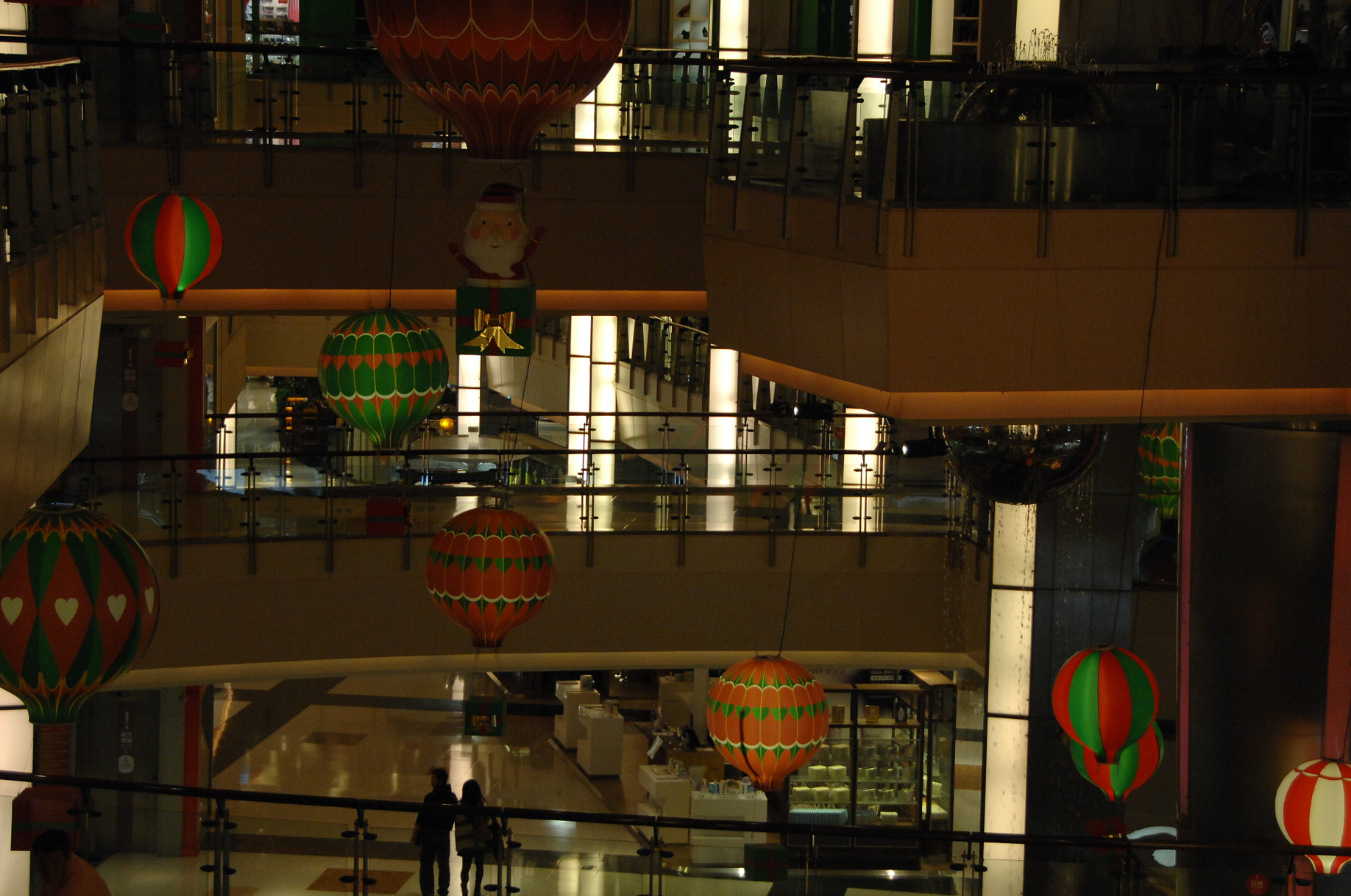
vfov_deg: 15.7
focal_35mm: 87
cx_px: 672
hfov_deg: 23.4
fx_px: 3261
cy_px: 423
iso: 640
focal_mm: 52
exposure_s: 1/160
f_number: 4.8
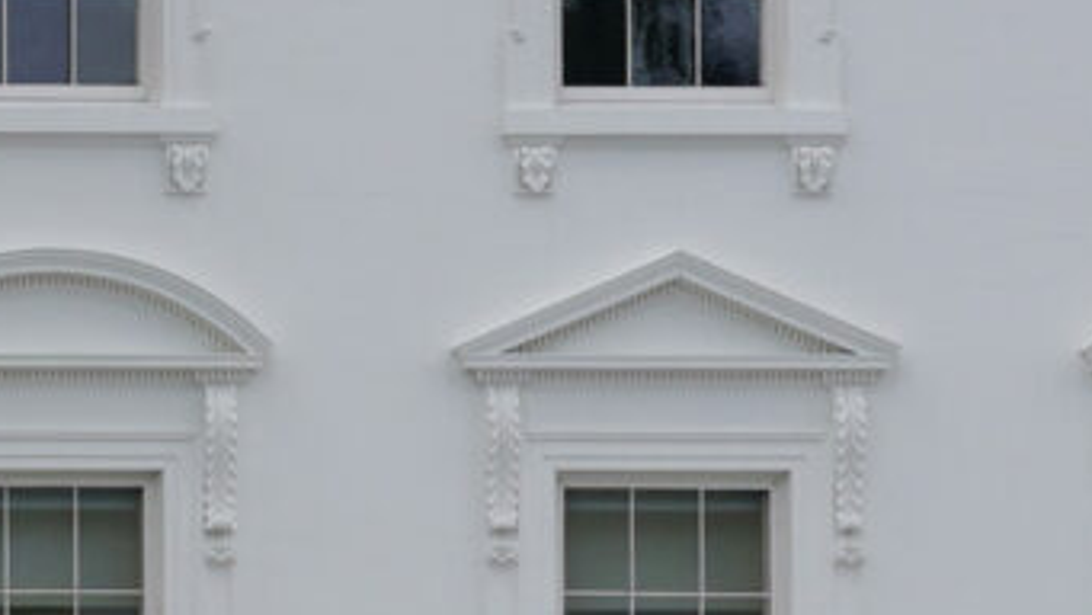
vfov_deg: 2.8
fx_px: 12541
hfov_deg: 4.8
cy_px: 902
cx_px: -2146
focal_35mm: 433
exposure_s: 1/160
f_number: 11
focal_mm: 55
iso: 200
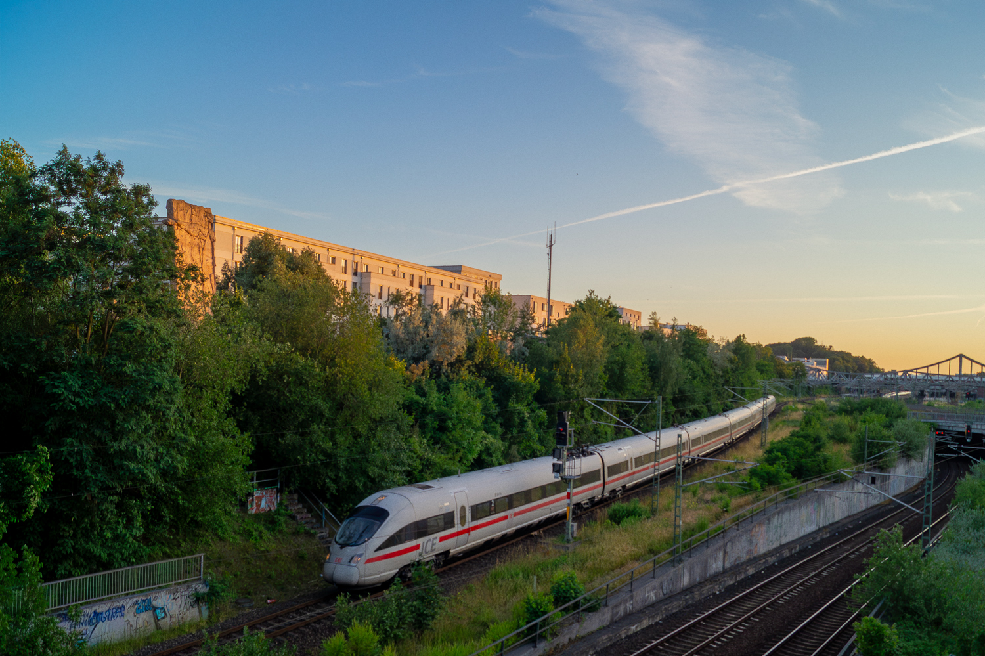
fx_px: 821
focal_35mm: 30
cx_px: 492
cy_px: 328
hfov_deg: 61.9
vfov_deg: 43.6
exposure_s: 1/320
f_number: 5.6
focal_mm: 20
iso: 200
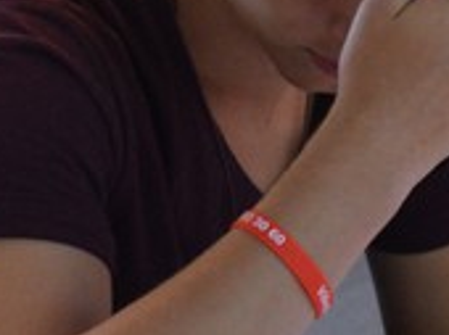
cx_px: 808
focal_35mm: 278
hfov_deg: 7.0
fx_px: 3601
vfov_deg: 5.3
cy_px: -133
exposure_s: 1/125
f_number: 4.8
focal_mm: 32
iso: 720
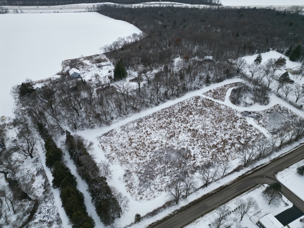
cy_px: 114
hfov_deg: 71.6
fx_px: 211
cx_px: 152
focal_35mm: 24
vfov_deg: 56.8
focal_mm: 6.72
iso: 150
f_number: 1.7
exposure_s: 1/2000
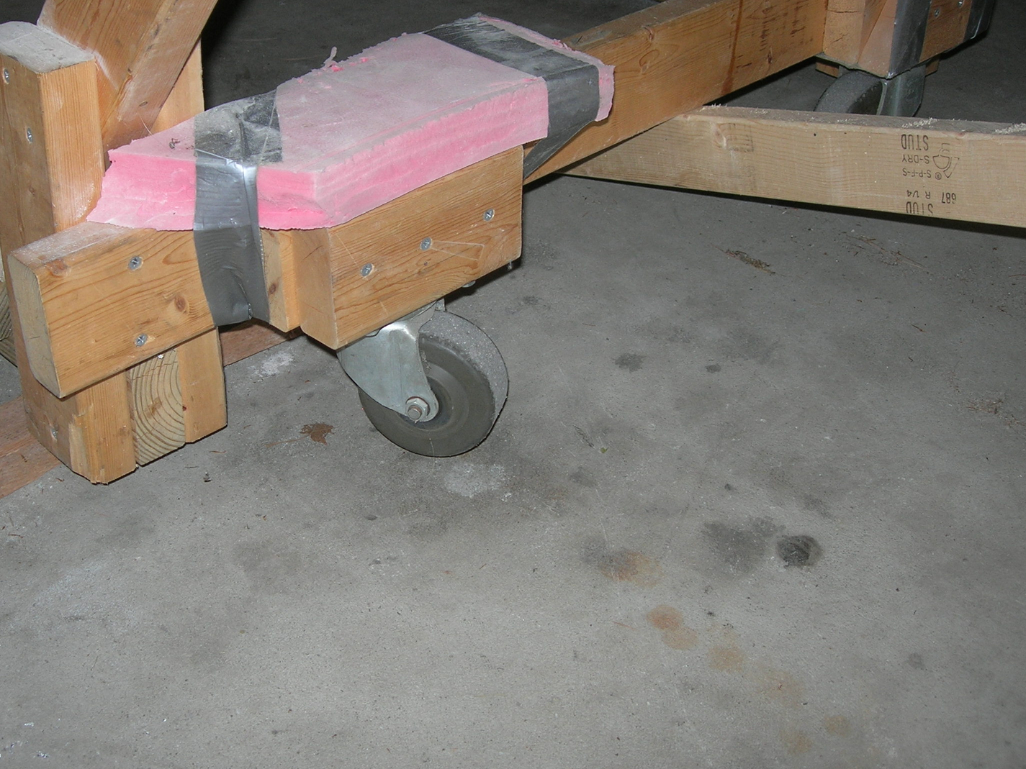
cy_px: 360
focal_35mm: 48
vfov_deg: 30.3
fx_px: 1423
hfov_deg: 39.5
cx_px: 416
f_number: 2.8
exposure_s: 1/60.1
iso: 64
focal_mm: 7.8
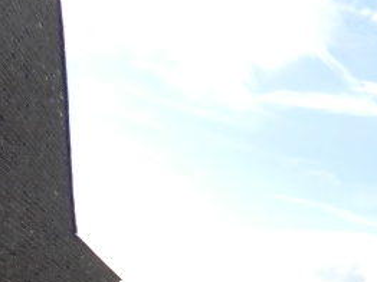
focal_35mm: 90
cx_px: 689
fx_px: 979
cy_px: 291
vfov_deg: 16.0
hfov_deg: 17.5
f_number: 4
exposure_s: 1/640
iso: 160
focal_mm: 4
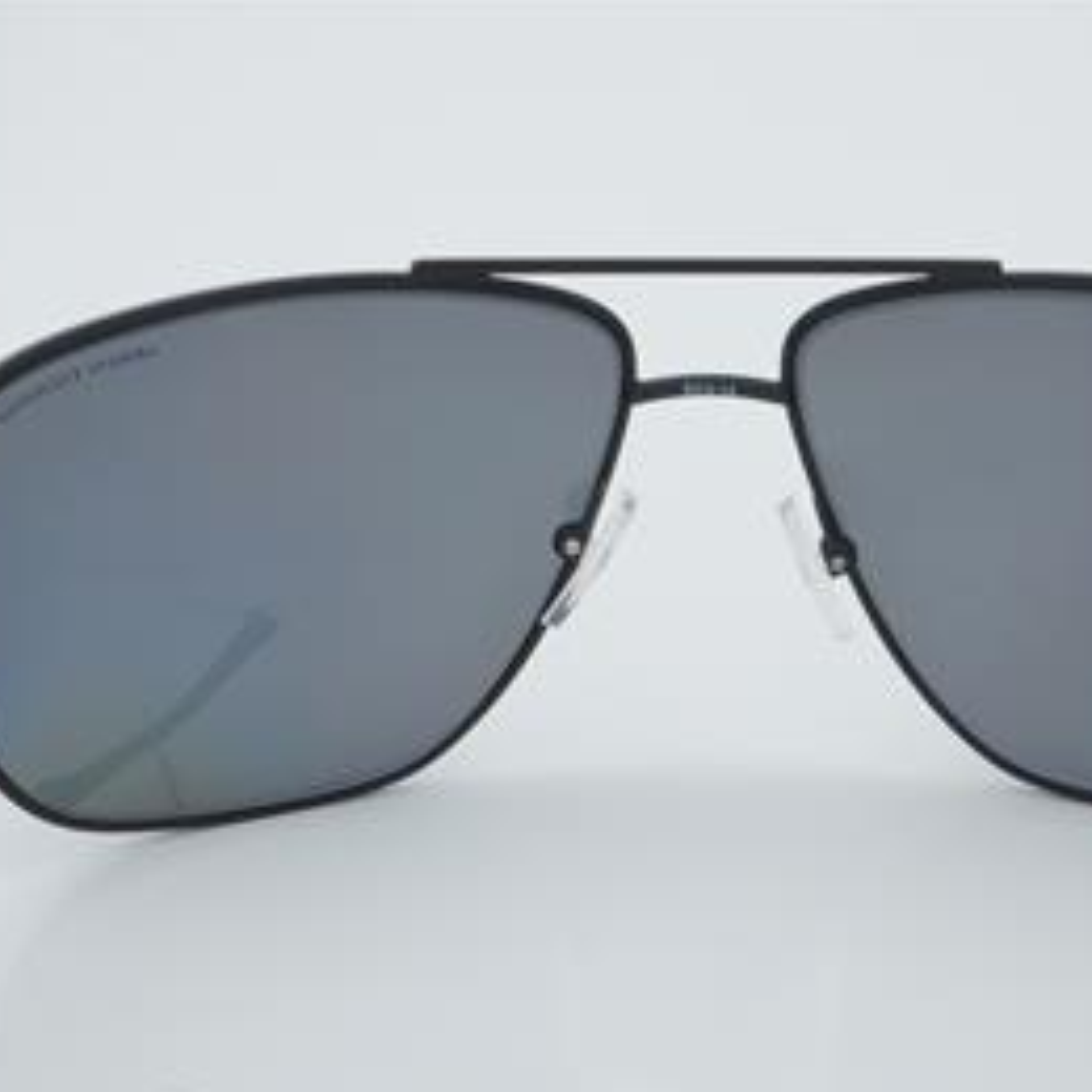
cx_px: 714
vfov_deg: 25.1
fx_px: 2450
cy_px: 550
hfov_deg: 25.0
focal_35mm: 69
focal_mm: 35
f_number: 32
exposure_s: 1/4
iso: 100
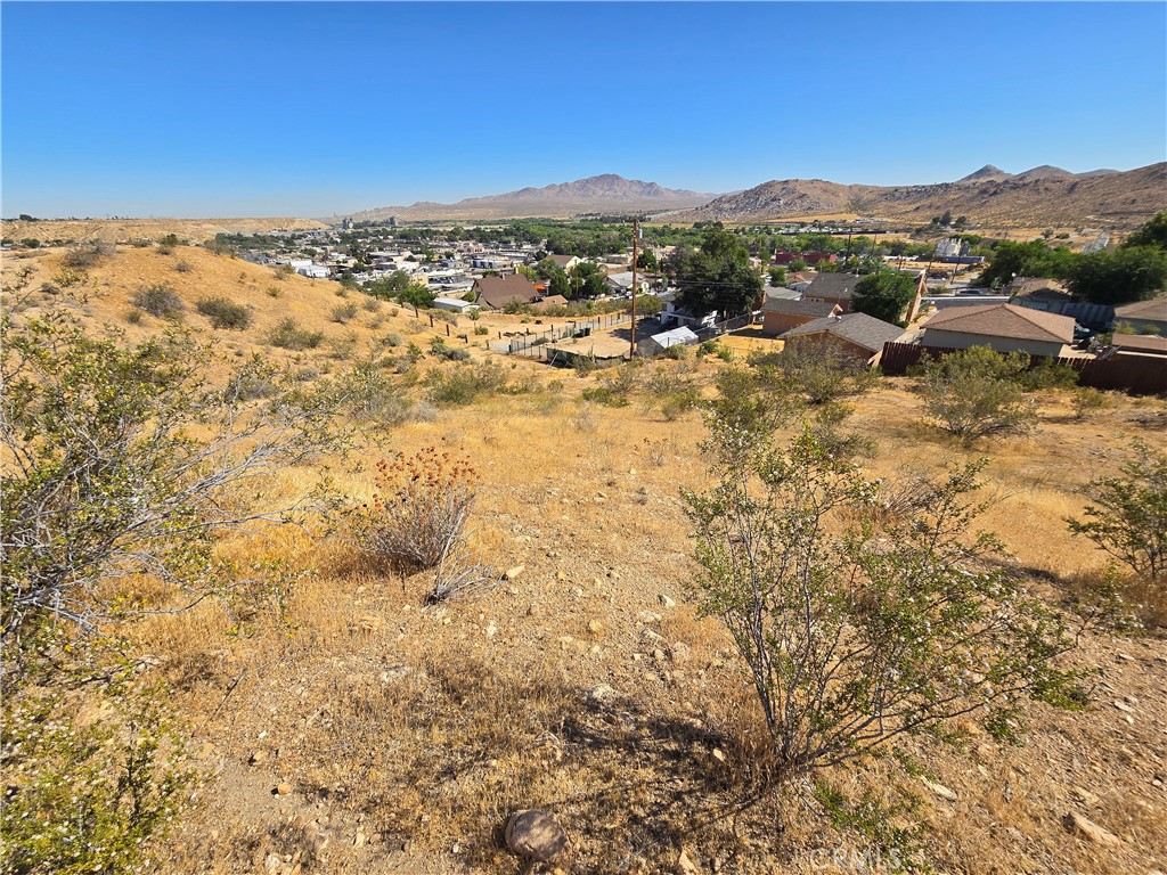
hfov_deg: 106.2
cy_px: 438
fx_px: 438
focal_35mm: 13
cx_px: 584
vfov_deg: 89.9
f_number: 2.2
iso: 50
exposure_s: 1/2352
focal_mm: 2.2
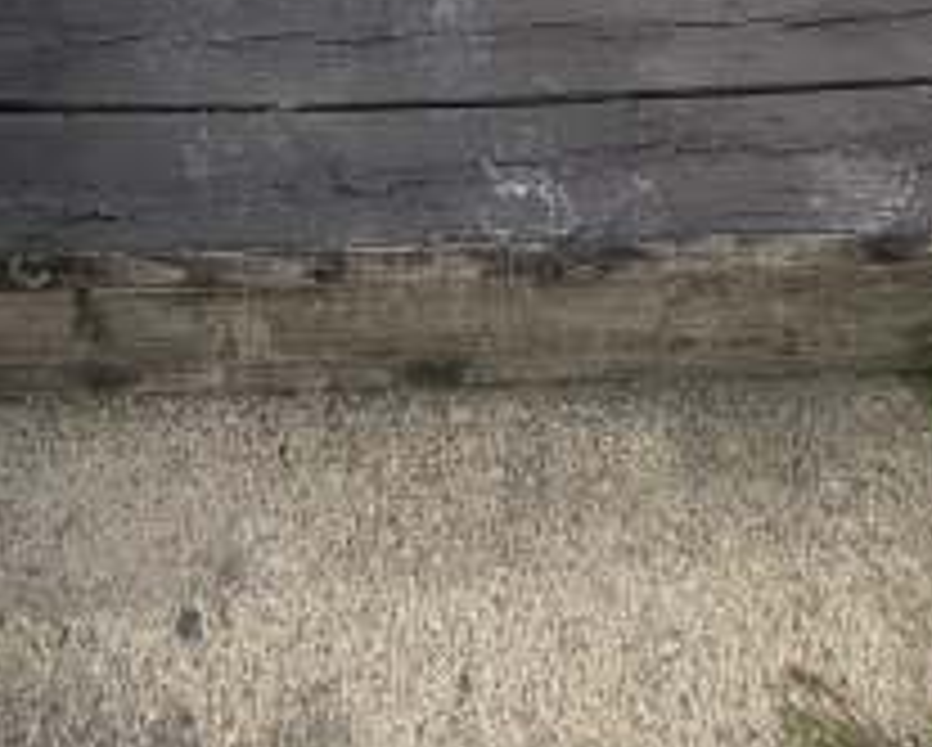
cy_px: -659
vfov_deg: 20.7
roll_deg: +0.7
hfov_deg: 41.9
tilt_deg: -19.5
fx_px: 1215
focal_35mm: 44
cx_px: 396
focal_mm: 2.22
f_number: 2.2
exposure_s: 1/770
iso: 32
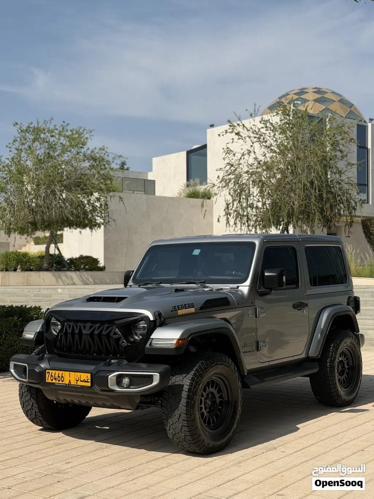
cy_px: 250
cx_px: 187
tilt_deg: +2.2
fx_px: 692
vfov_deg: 39.7
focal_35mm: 48
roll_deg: +0.1
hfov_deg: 30.3
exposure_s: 1/7874
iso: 64
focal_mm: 6.76
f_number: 1.78
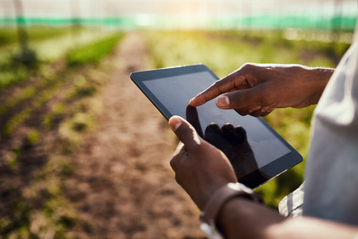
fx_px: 348
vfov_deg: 37.9
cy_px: 120
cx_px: 179
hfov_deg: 54.4
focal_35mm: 35
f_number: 2.2
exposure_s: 1/1000
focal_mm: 35
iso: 64
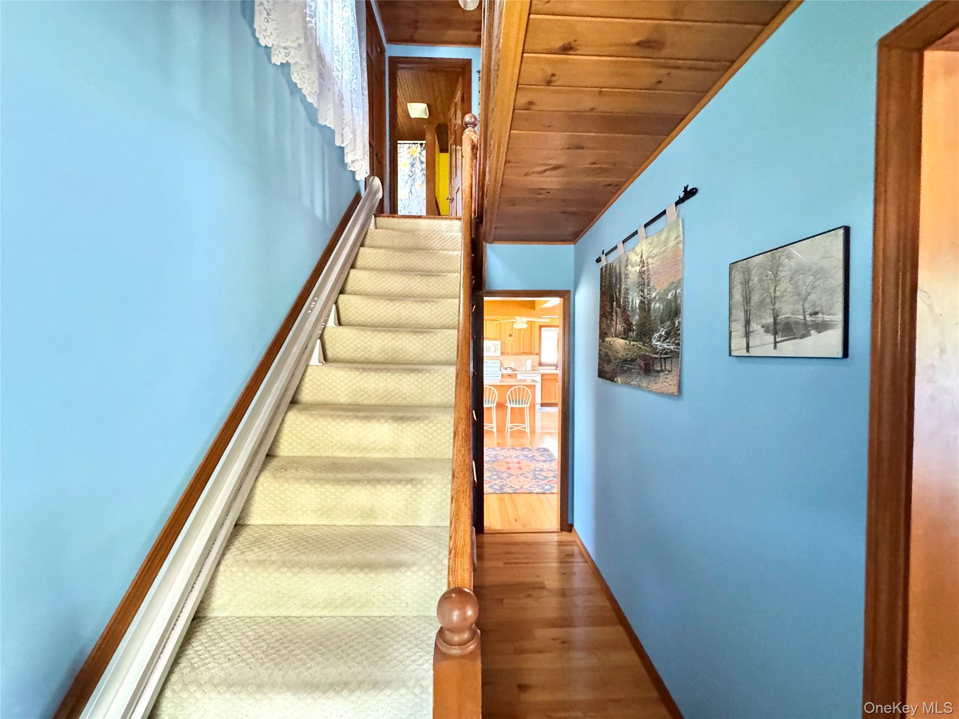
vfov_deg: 85.7
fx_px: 388
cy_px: 360
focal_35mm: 14
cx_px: 480
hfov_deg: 102.1
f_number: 2.2
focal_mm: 2.22
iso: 1250
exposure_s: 1/60
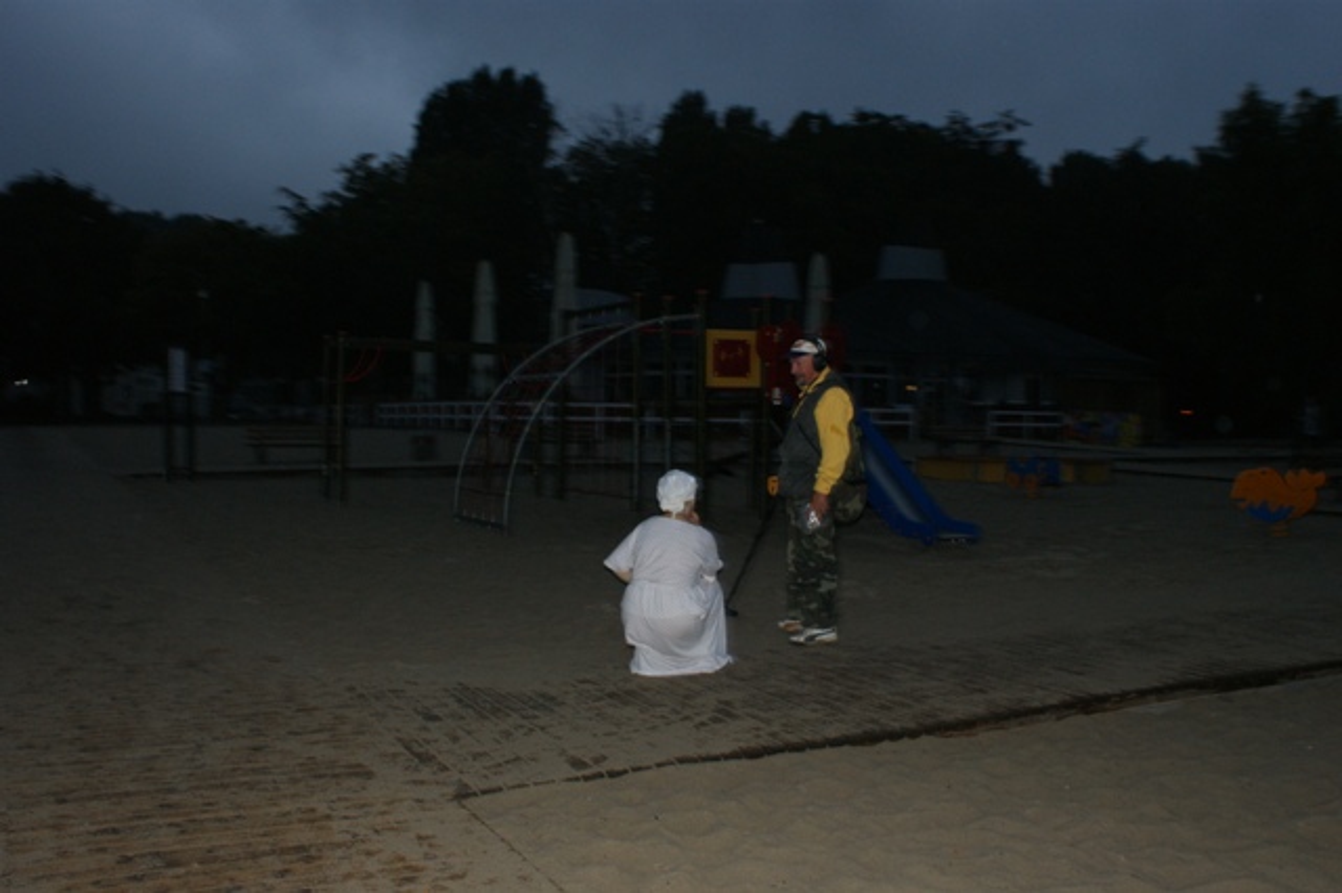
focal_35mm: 33
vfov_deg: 39.9
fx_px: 1229
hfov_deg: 57.2
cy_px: 446
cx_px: 671
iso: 400
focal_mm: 22
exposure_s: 1/60
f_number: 5.6
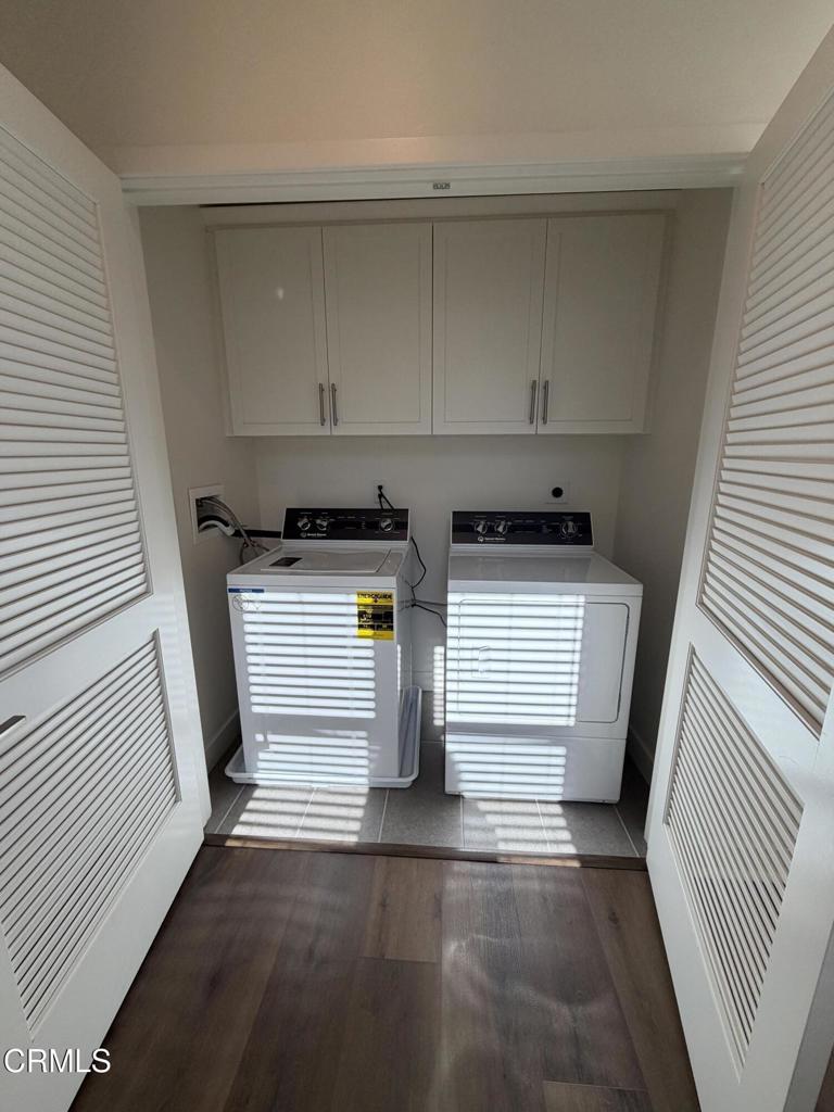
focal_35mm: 14
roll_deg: +0.0
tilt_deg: -13.2
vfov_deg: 102.1
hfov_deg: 85.7
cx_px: 417
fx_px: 450
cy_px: 556
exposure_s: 1/149
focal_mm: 2.22
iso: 50
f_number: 2.2
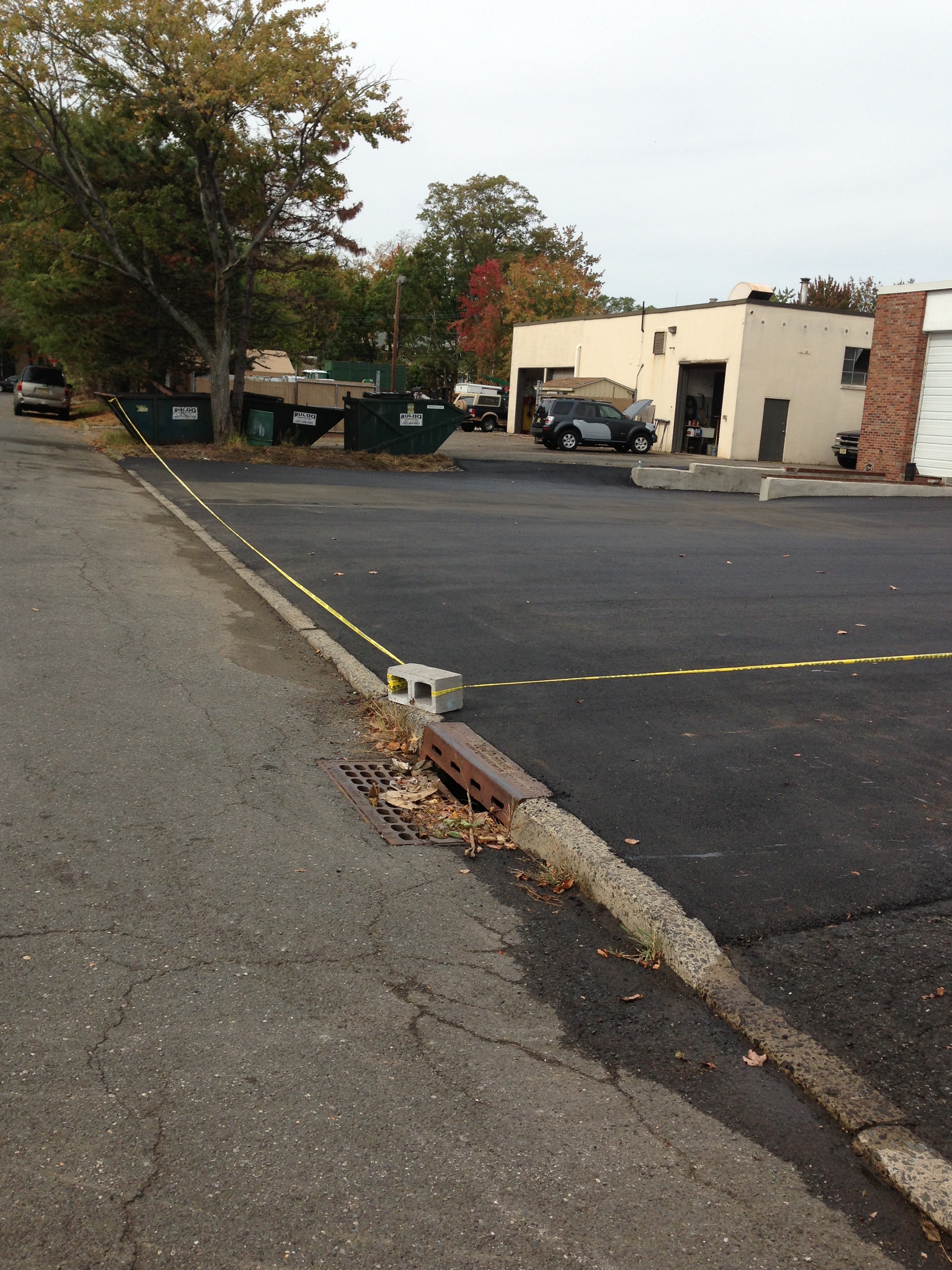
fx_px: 1247
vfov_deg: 54.0
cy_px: 649
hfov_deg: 41.8
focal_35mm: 34
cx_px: 479
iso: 50
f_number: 2.4
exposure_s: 1/1323
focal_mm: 4.13
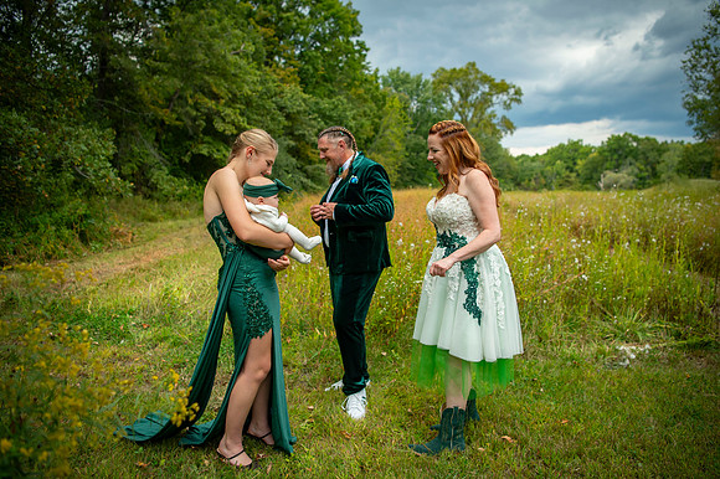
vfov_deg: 51.5
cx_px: 360
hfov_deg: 71.8
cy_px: 240
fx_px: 497
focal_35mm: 25
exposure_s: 1/2500
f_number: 2.8
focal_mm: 24
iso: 400
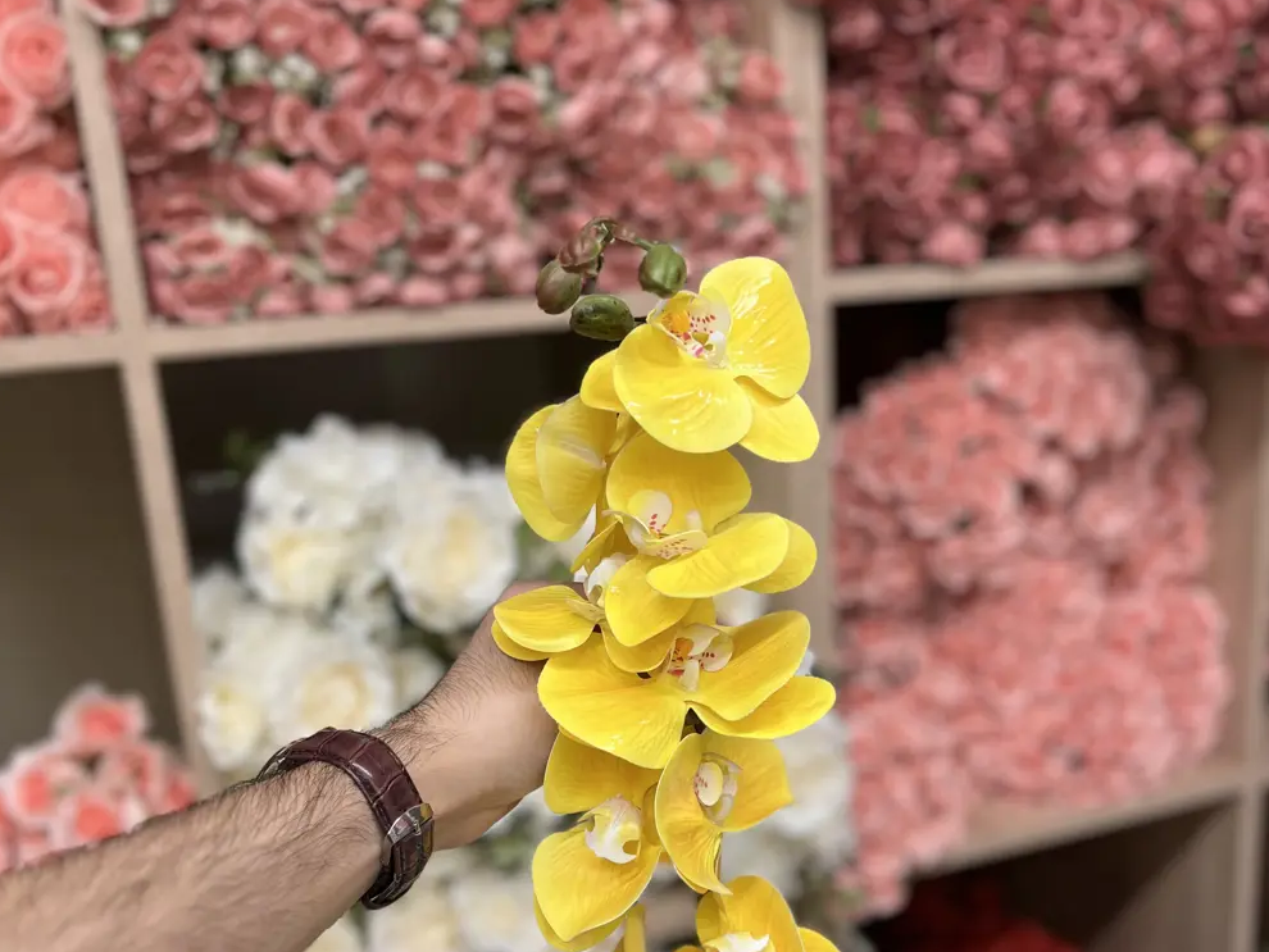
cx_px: 631
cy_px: 630
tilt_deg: -14.8
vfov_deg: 40.2
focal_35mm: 35
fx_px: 1283
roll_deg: +4.9
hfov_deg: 52.6
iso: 40
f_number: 1.5
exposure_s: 1/100
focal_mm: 5.7
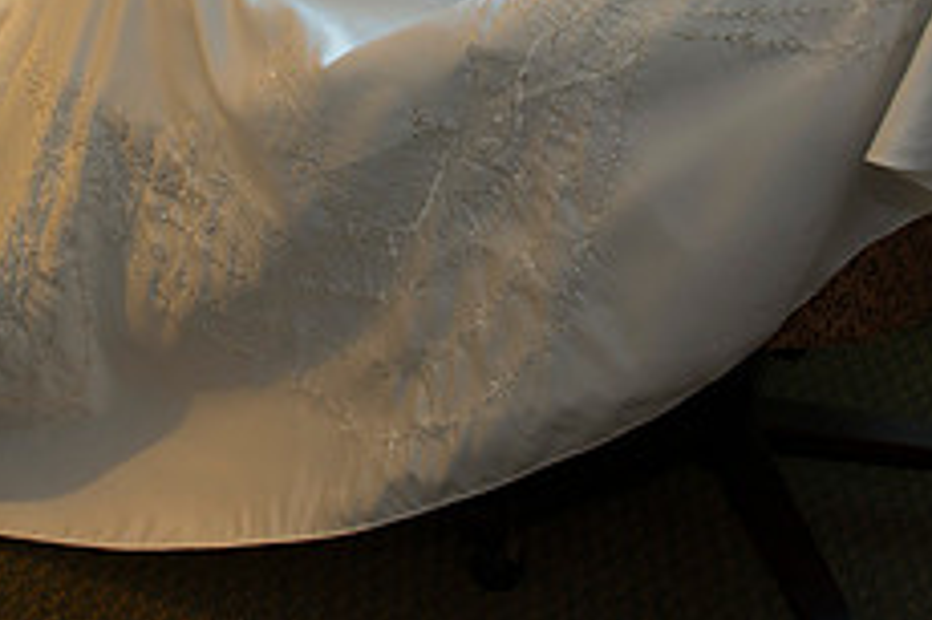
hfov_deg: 29.4
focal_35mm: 68
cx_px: 300
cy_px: -85
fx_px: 1759
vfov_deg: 19.1
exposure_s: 1/50
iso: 640
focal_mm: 27
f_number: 5.6
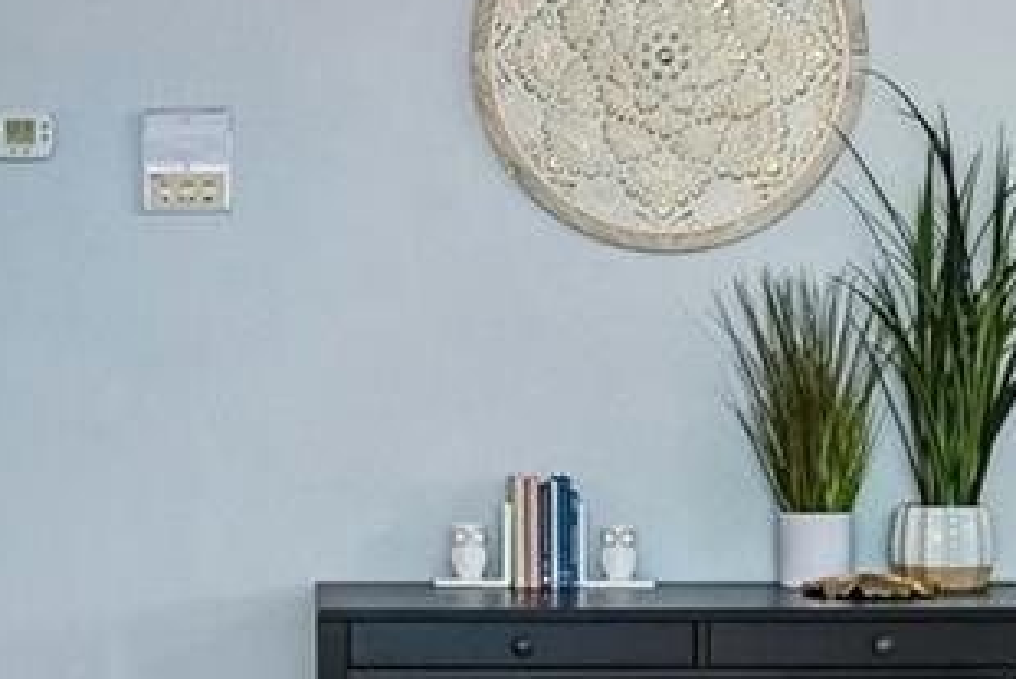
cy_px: 331
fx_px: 2840
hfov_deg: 20.1
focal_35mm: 101
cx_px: 243
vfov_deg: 13.6
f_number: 11
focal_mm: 19.5
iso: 400
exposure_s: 1/8
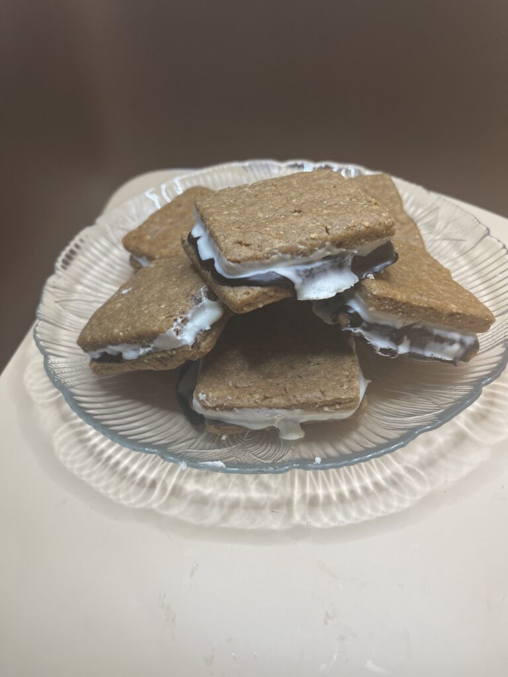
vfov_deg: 67.3
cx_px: 254
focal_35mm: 26
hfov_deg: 53.1
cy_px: 338
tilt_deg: -45.9
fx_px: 509
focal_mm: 5.1
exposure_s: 1/68
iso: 125
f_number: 1.6
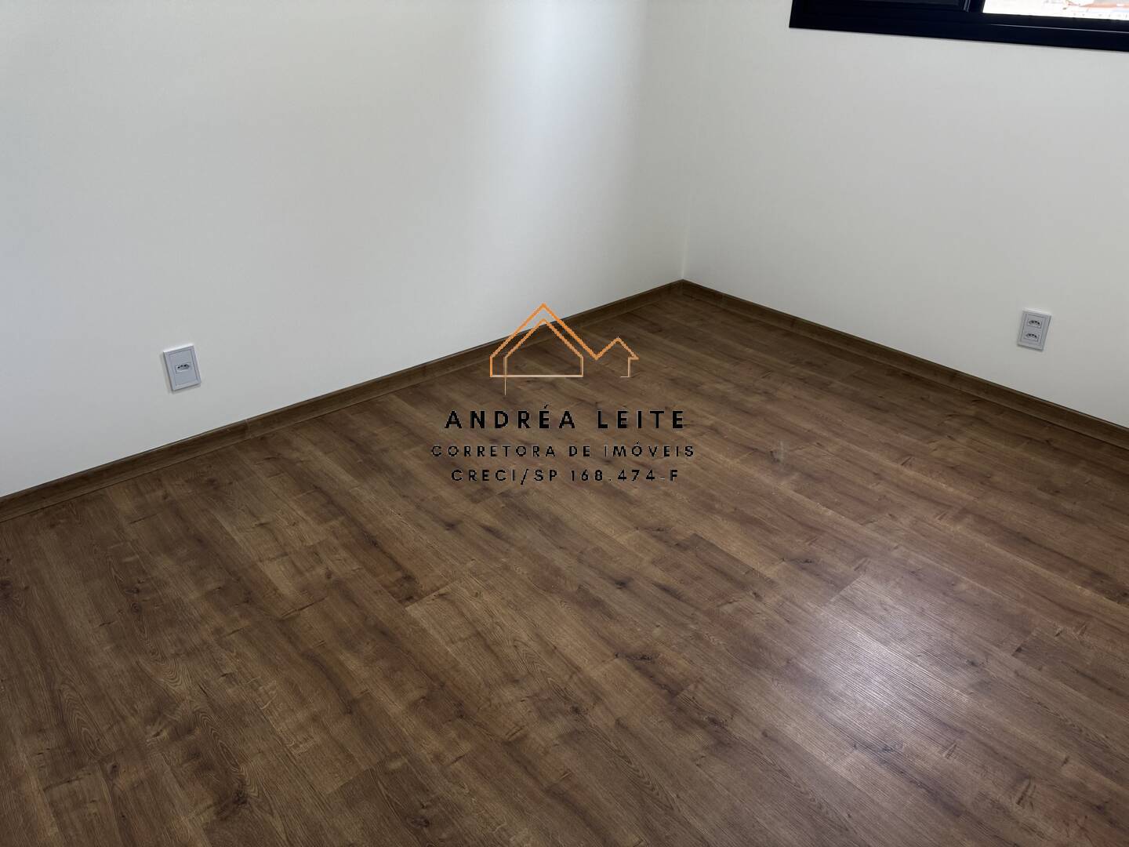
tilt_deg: -29.9
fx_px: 783
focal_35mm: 24
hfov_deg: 71.6
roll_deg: -1.6
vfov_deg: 56.8
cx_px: 564
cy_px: 424
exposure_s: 1/120
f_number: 1.78
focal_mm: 6.76
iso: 160
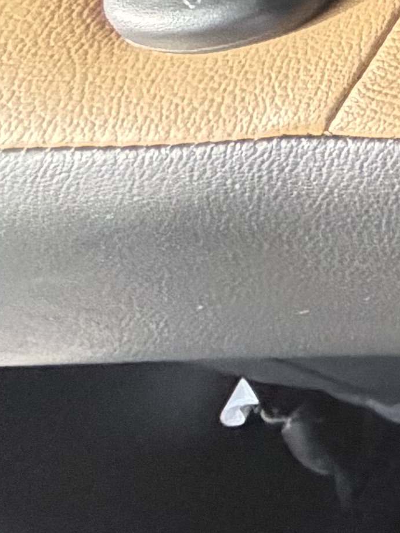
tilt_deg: -30.6
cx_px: 1495
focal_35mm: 87
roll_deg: +0.2
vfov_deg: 17.6
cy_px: -456
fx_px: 1341
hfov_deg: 8.9
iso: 320
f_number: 2.2
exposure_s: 1/80
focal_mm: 2.22
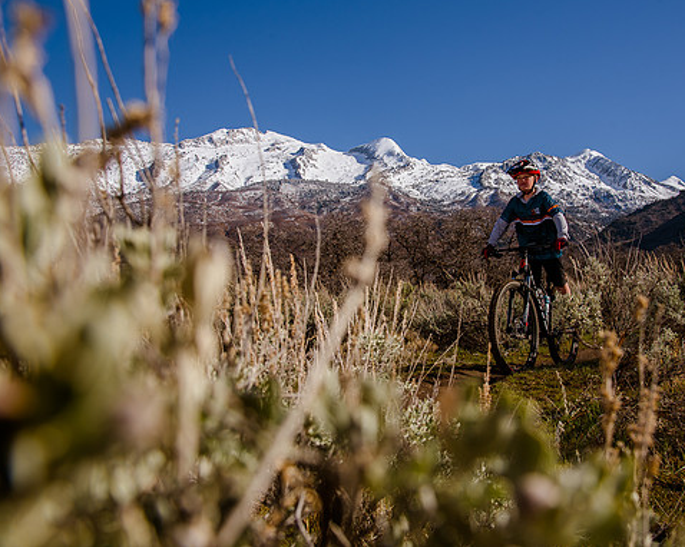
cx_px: 387
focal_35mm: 39
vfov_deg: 38.2
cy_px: 243
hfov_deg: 46.7
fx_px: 790
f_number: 10
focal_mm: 31
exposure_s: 1/500
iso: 200
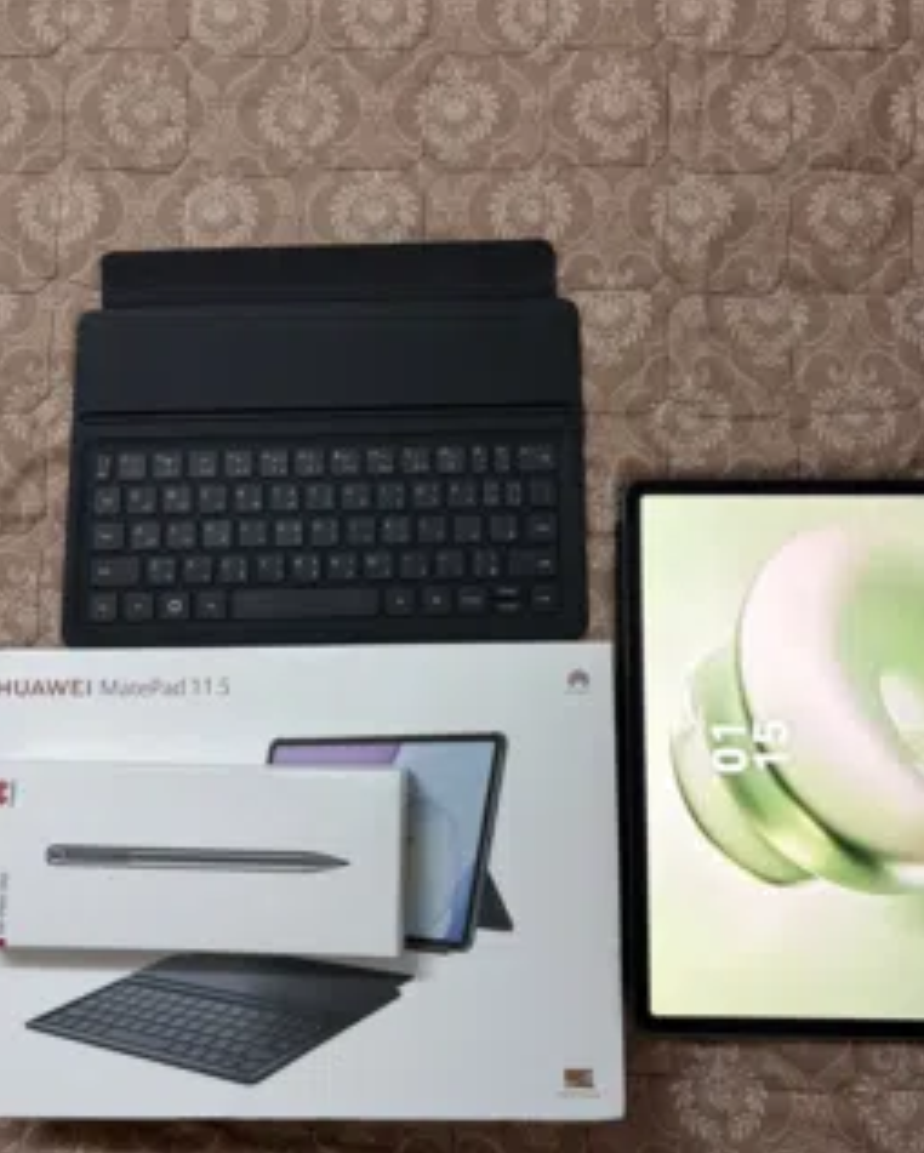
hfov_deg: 45.8
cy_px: 546
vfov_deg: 55.6
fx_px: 1093
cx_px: 484
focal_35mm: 32
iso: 160
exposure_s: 1/50
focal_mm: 5.96
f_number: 1.6
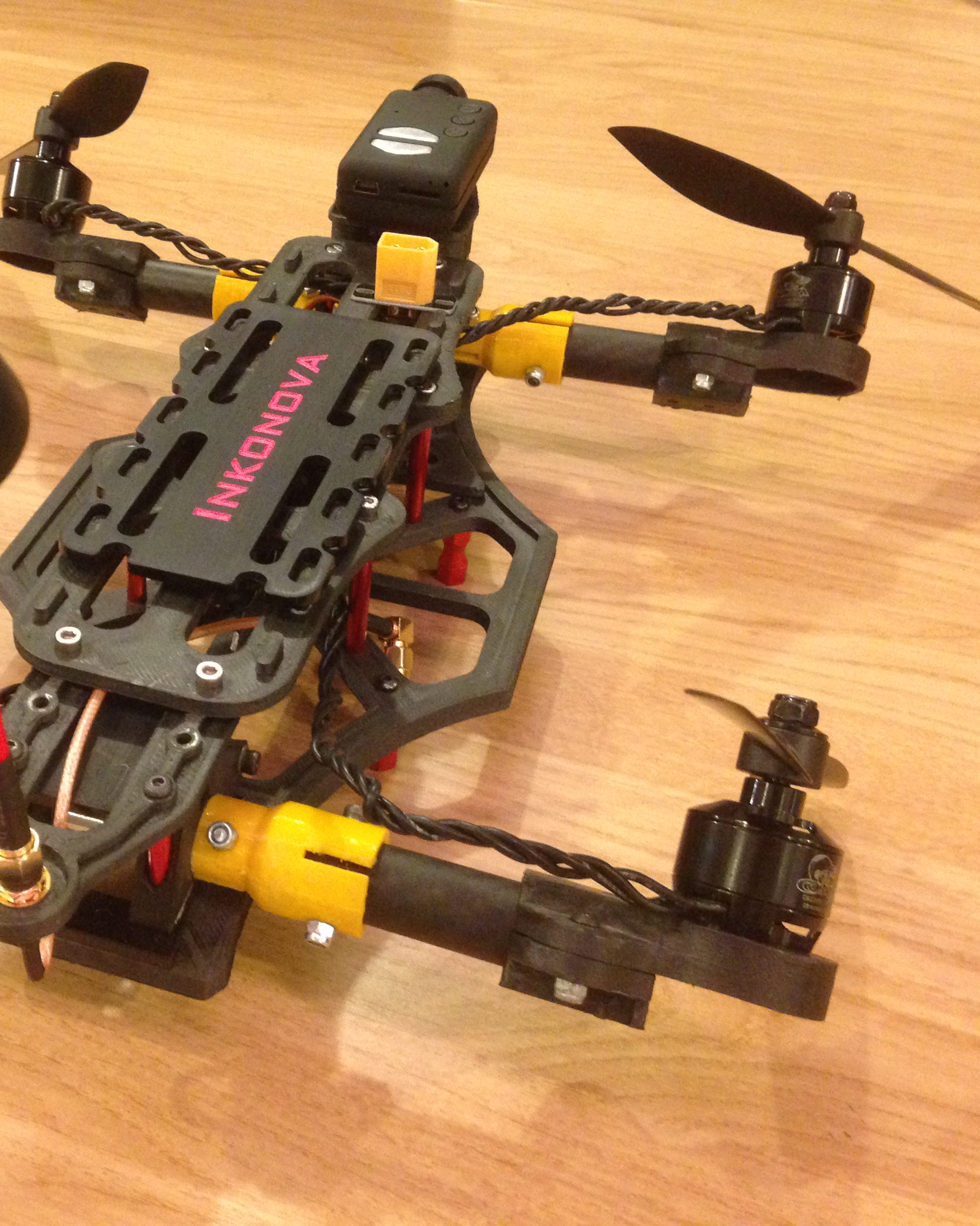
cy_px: 613
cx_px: 254
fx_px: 1559
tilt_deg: -40.7
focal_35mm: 43
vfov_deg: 42.9
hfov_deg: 34.2
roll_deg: -0.3
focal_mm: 4.12
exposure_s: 1/17
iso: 400
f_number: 2.4
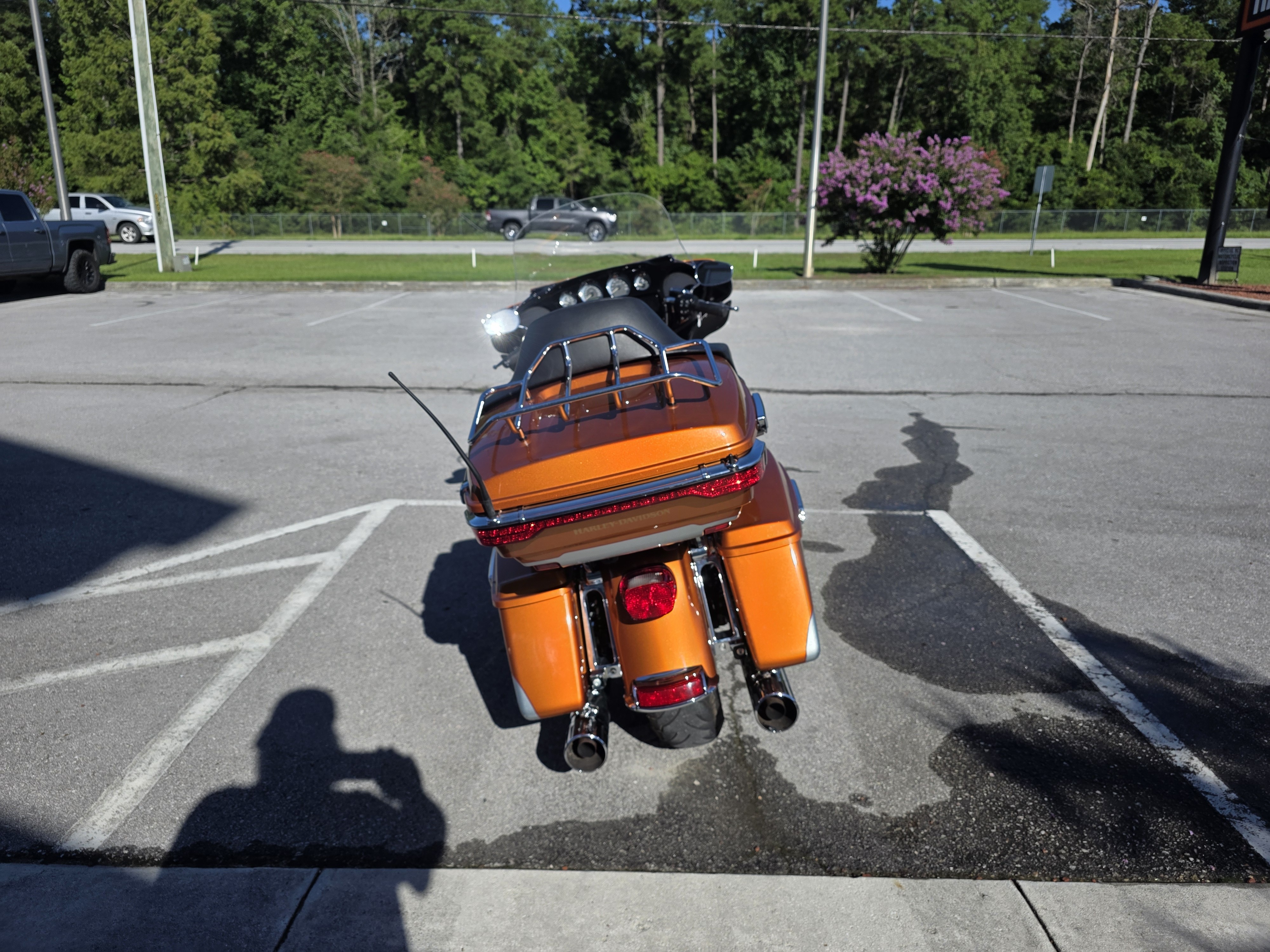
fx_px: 844
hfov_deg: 73.9
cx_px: 635
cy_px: 476
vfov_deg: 58.9
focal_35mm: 23
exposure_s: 1/7061
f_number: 1.7
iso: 80
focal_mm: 6.3
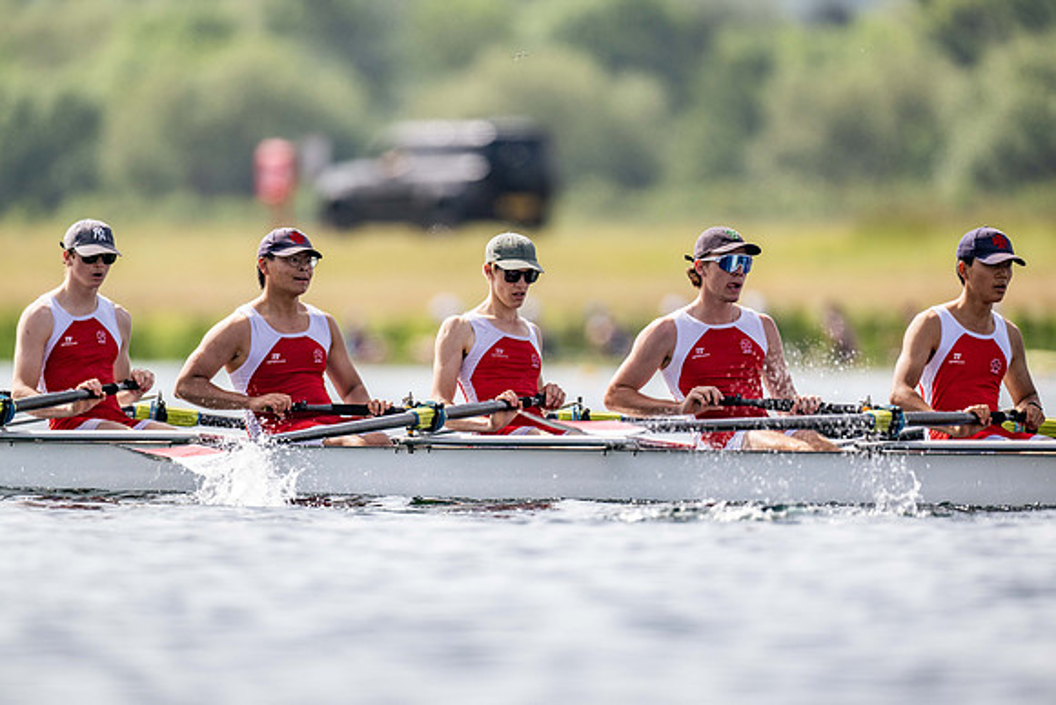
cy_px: 352
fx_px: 17603
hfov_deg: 3.4
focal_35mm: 600
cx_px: 528
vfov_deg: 2.3
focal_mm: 600
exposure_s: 1/2500
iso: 180
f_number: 4
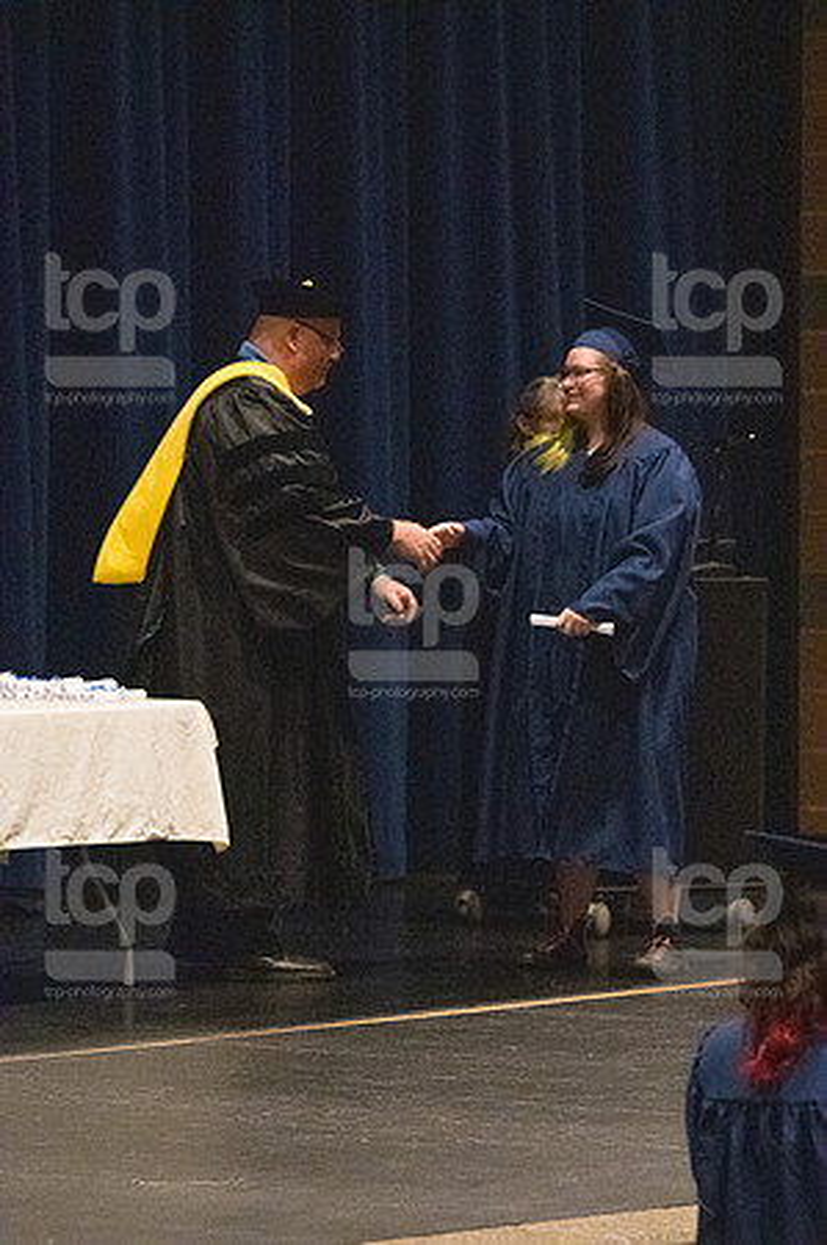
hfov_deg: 7.3
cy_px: 622
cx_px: 414
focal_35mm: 187
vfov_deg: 11.0
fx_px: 6458
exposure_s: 1/400
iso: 10000
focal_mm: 125
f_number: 3.2
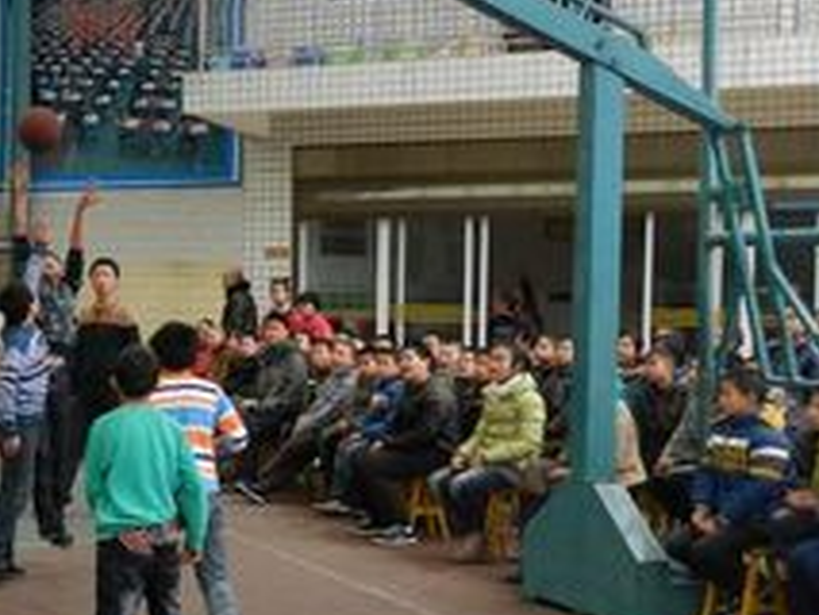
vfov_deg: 19.6
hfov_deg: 24.6
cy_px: 348
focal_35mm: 75
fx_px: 1775
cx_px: -27
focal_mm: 5.6
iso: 160
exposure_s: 1/200
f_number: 3.7
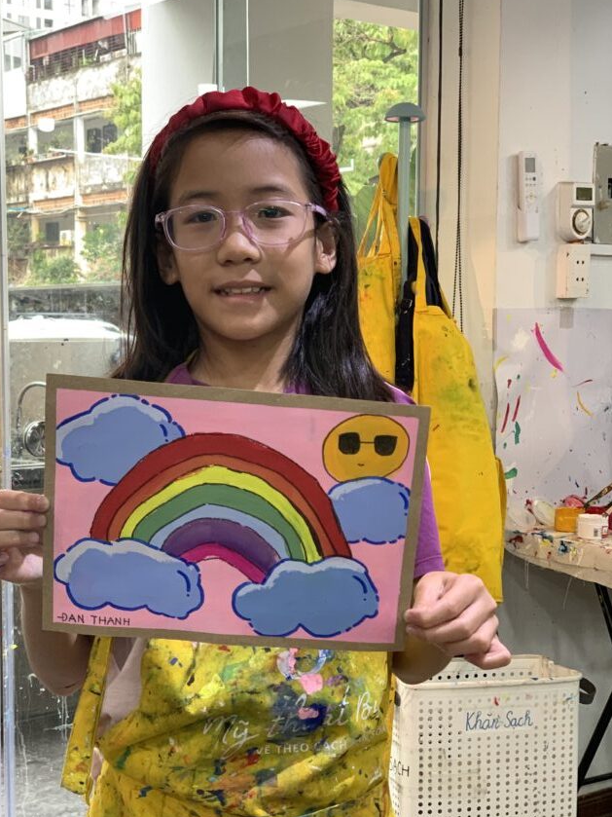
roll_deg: -1.0
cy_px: 427
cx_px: 249
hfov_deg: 23.6
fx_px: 1462
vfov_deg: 31.2
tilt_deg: -3.7
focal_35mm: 62
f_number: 2.4
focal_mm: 6
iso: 125
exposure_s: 1/74
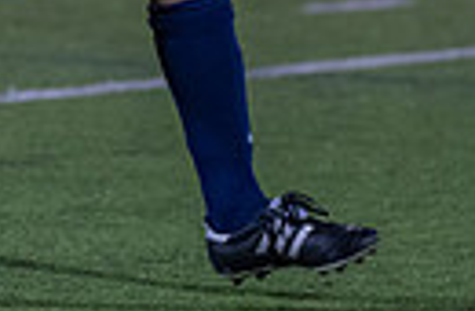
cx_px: -123
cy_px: -327
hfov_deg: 2.2
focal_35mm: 936
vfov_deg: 1.4
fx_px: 12276
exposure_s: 1/1000
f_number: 2.8
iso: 3200
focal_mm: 168
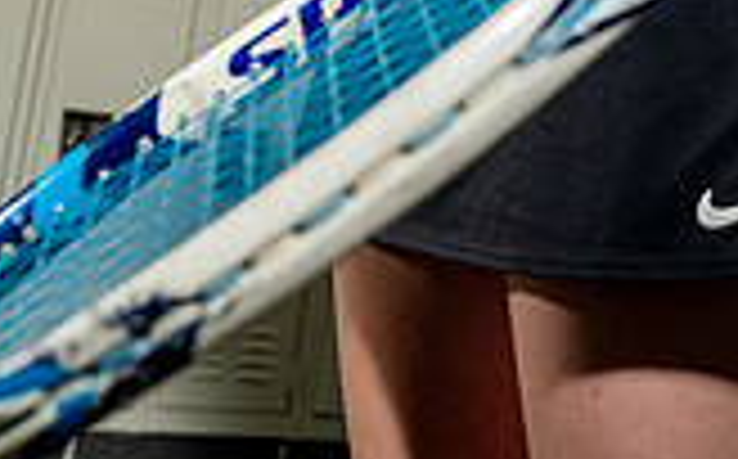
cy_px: -508
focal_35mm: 115
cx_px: 486
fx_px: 2310
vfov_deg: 10.3
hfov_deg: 18.1
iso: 1250
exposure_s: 1/250
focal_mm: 41
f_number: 5.6
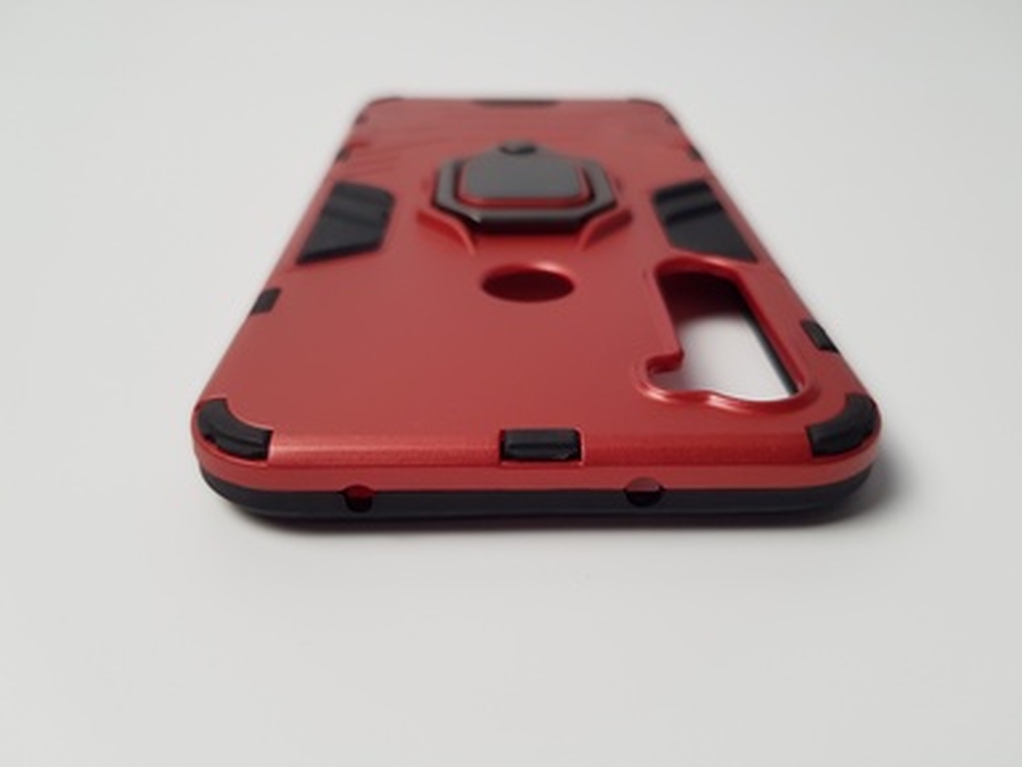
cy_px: 395
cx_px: 526
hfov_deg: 65.3
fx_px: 797
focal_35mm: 27
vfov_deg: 51.4
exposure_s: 1/60
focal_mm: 4.2
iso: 125
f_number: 1.7
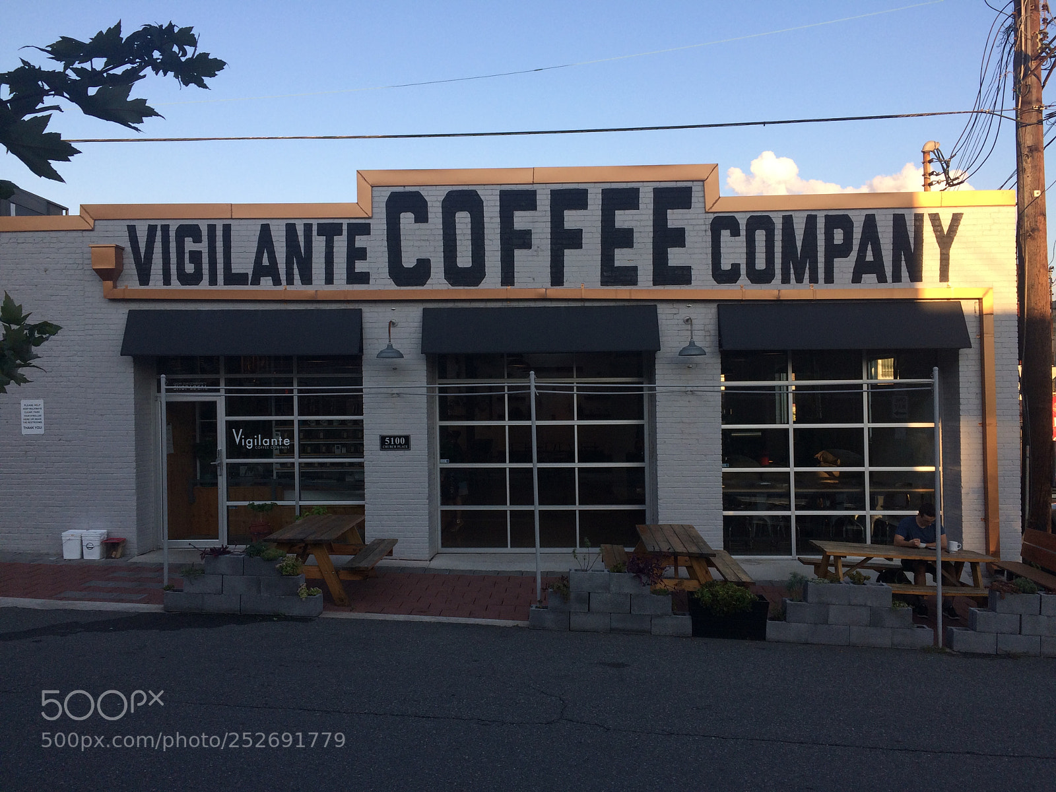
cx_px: 528
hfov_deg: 61.7
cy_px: 396
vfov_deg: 48.2
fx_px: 885
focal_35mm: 29
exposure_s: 1/631
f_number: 2.2
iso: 32
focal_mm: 4.15
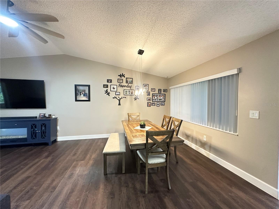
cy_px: 104
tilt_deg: -1.7
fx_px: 113
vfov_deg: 85.7
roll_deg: -0.5
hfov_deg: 102.1
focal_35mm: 14
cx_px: 140
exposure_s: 1/60
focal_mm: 2.22
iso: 800
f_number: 2.2
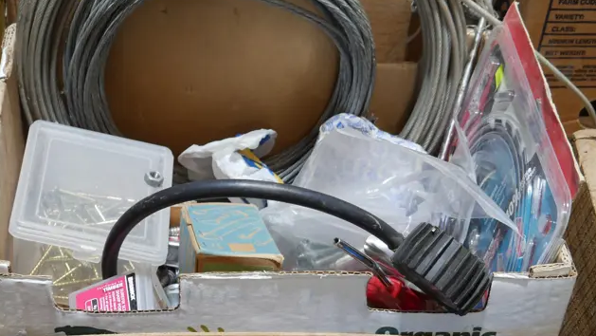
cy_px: 435
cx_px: 273
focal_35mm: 71
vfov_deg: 16.1
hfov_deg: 29.7
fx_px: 1122
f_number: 4.5
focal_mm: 20
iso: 500
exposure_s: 1/60
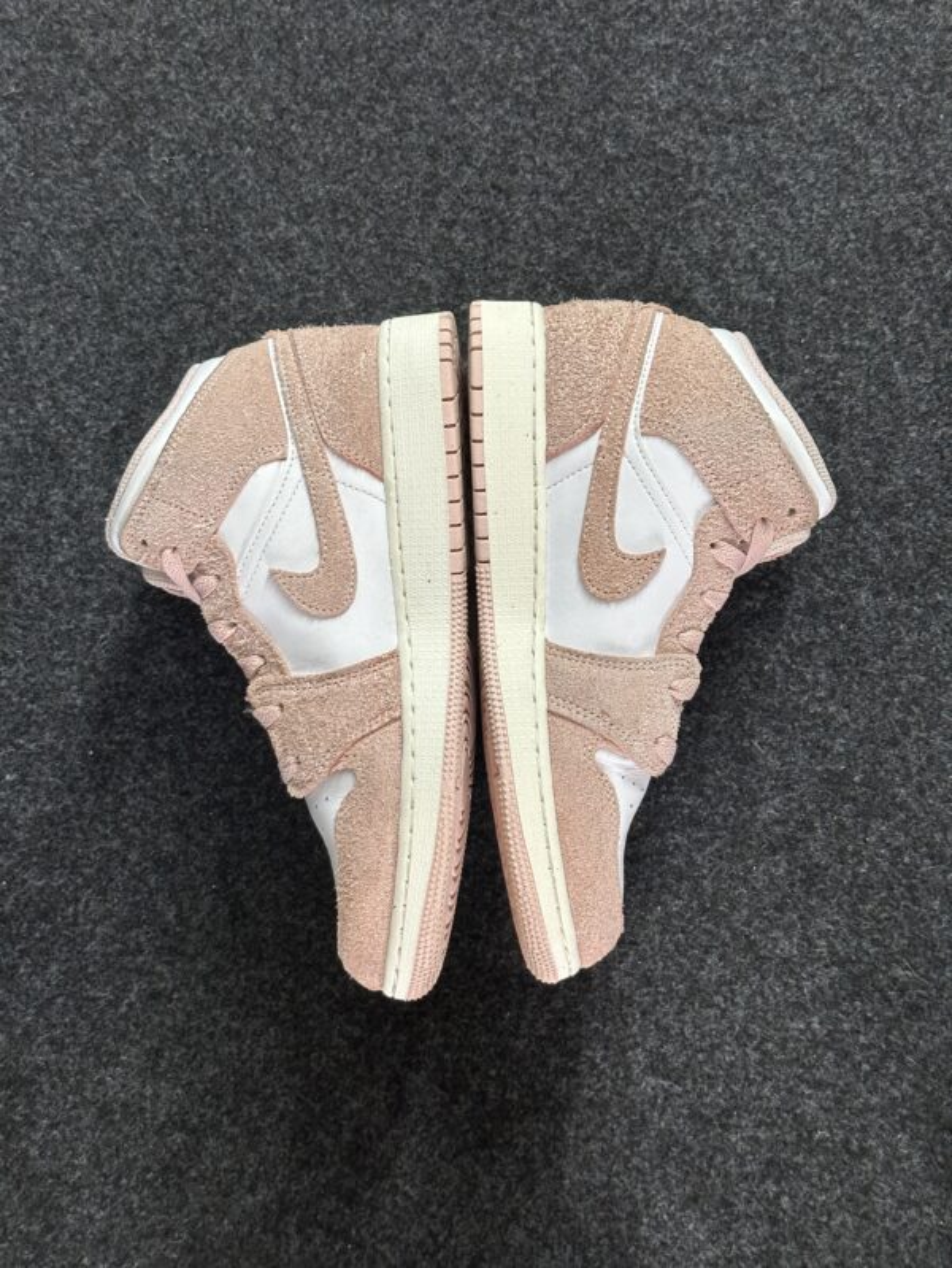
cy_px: 634
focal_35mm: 48
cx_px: 476
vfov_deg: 39.6
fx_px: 1759
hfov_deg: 30.3
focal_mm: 6.86
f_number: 1.78
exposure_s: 1/50
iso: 200
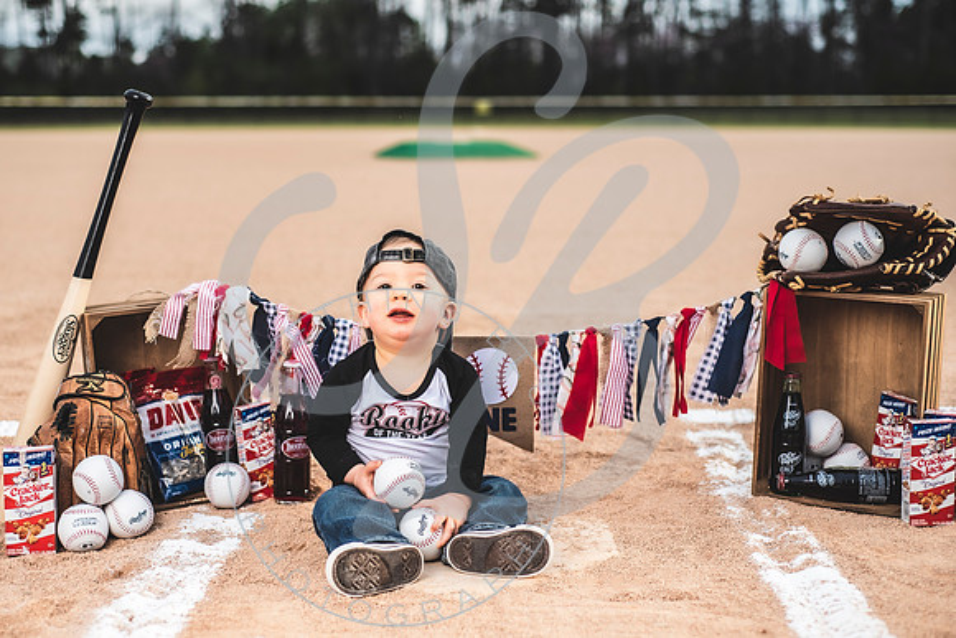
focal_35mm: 54
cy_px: 309
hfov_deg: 36.7
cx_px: 437
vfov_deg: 24.9
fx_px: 1442
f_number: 2.8
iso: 100
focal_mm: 50
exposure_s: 1/400
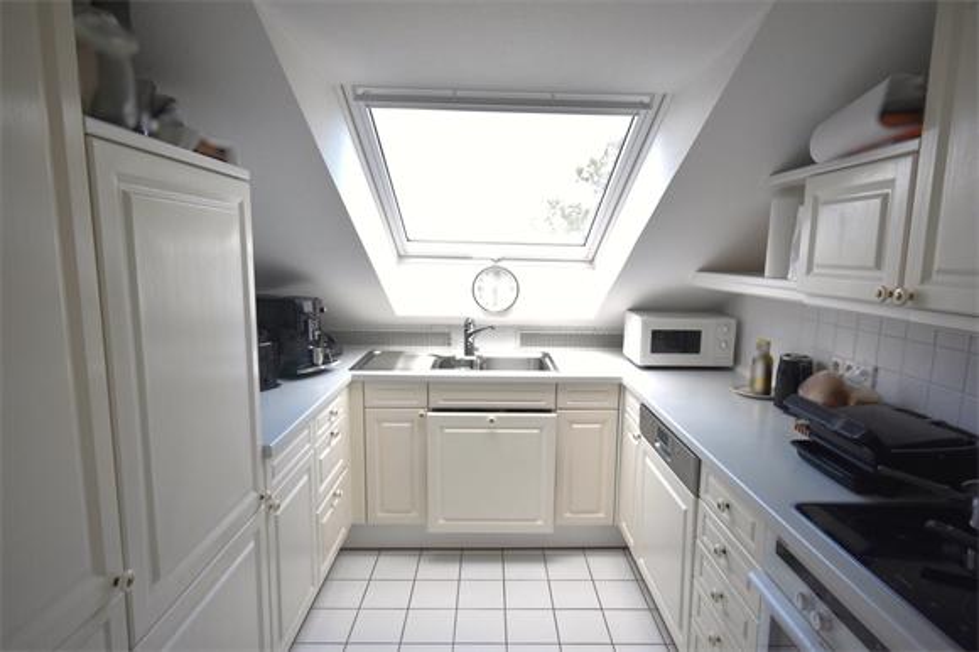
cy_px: 326
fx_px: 571
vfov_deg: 59.4
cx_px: 490
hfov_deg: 81.2
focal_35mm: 21
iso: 800
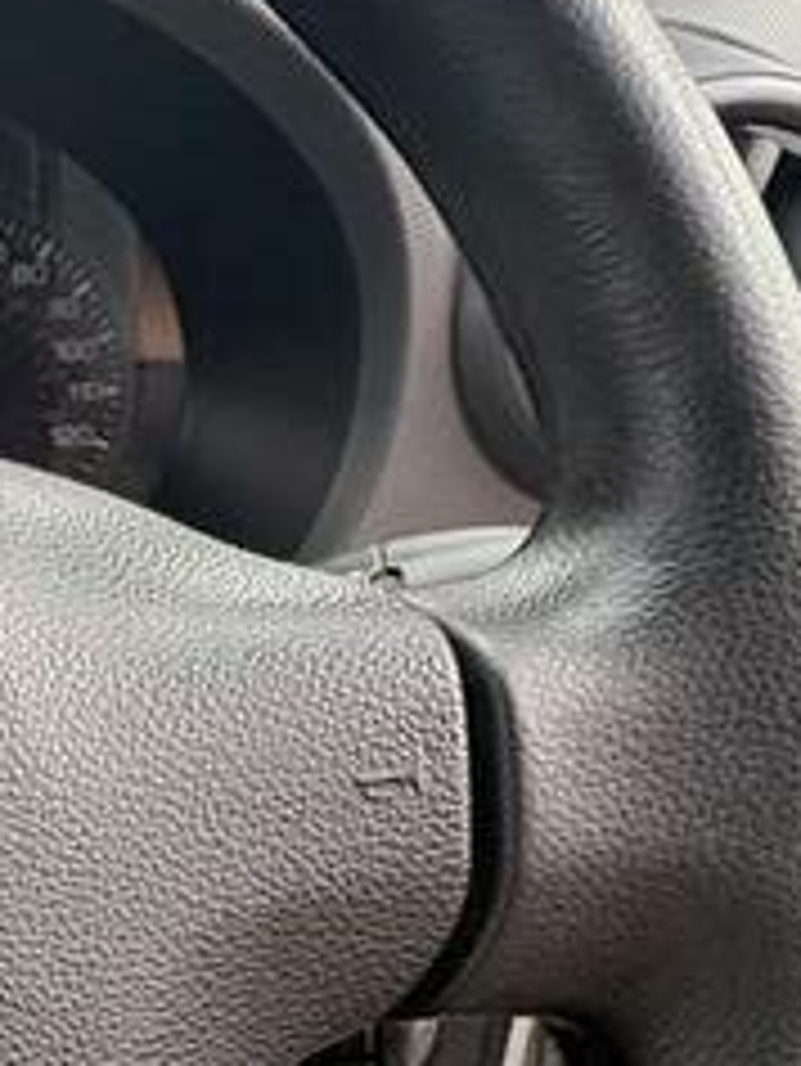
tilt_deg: -32.4
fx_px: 1634
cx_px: -324
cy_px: 868
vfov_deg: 34.9
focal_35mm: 53
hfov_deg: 23.3
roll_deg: +1.9
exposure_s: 1/141
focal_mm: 2.22
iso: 125
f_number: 2.2
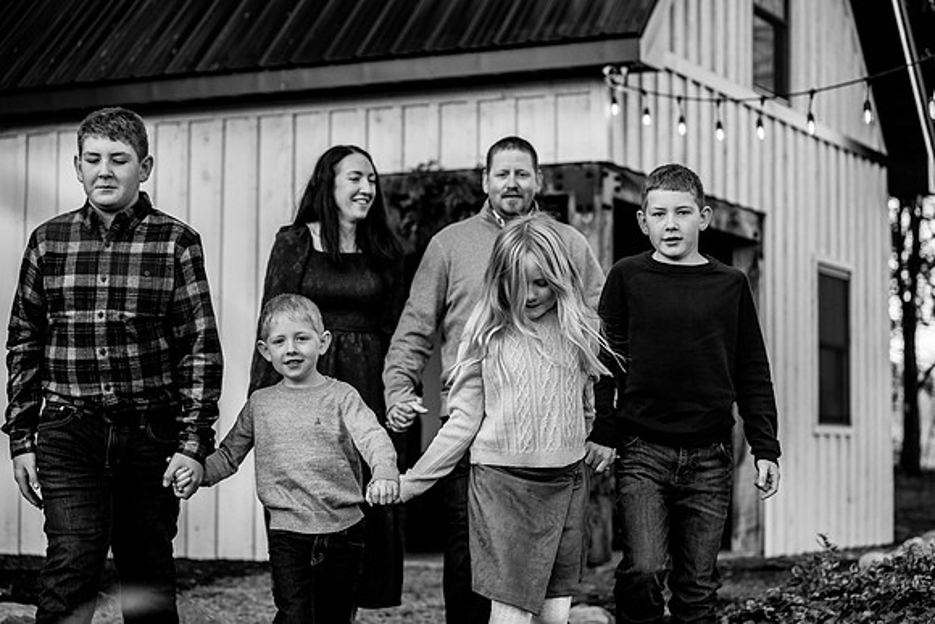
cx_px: 468
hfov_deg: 23.9
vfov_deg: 16.1
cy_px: 312
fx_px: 2208
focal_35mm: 85
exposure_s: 1/200
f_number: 4
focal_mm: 85
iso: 640
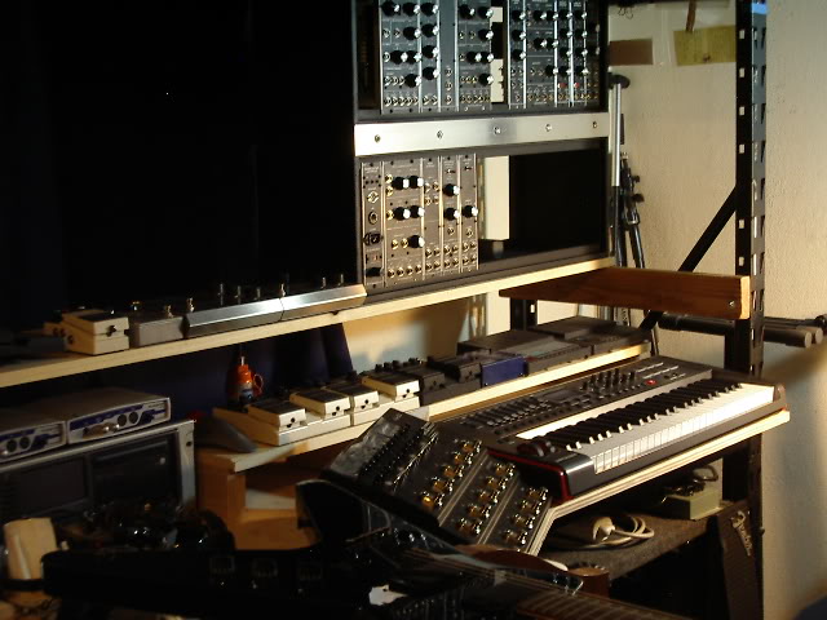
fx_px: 1505
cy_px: 310
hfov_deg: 30.7
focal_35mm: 63
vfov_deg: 23.3
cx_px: 414
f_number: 3.4
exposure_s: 1/8
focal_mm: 9.6
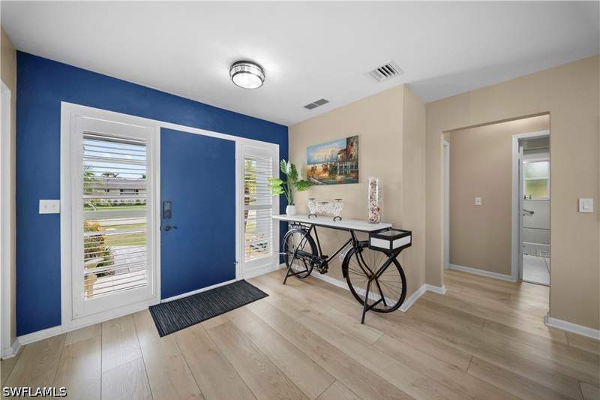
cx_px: 300
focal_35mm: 12
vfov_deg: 90.0
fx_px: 200
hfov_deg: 112.6
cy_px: 200
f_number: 11
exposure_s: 1/30
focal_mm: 12
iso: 2000
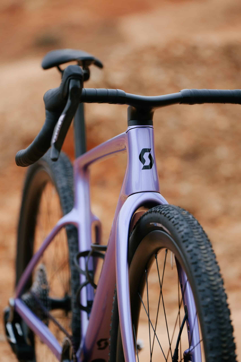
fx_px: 1978
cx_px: 120
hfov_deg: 7.0
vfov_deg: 10.4
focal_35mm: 197
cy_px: 181
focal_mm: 197
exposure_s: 1/800
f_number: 3.5
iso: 400
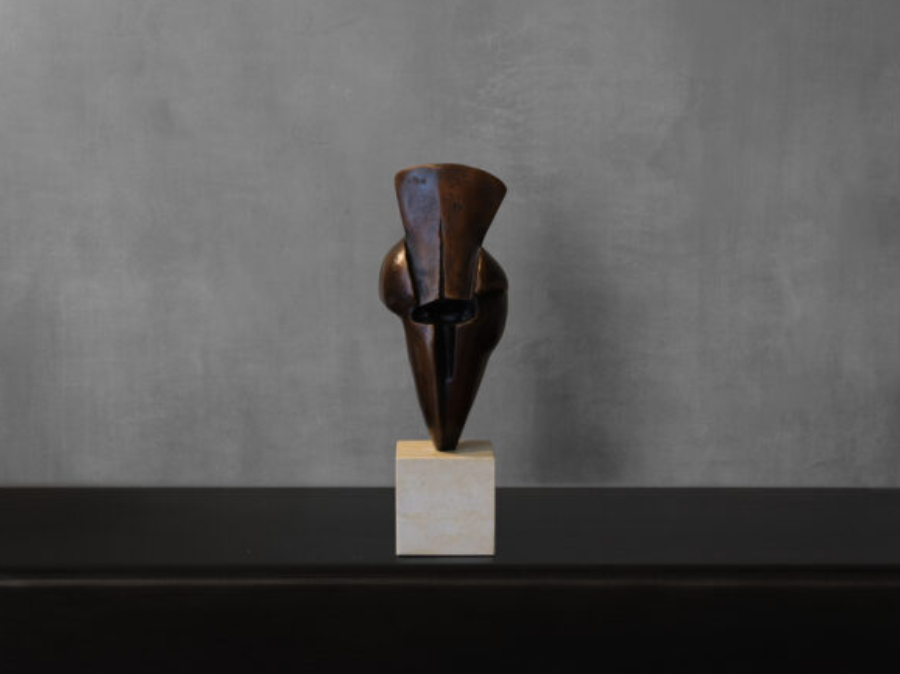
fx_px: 1482
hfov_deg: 33.8
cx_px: 446
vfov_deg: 25.6
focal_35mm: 57
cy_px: 339
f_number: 5.6
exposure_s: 1/20
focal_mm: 70
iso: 640
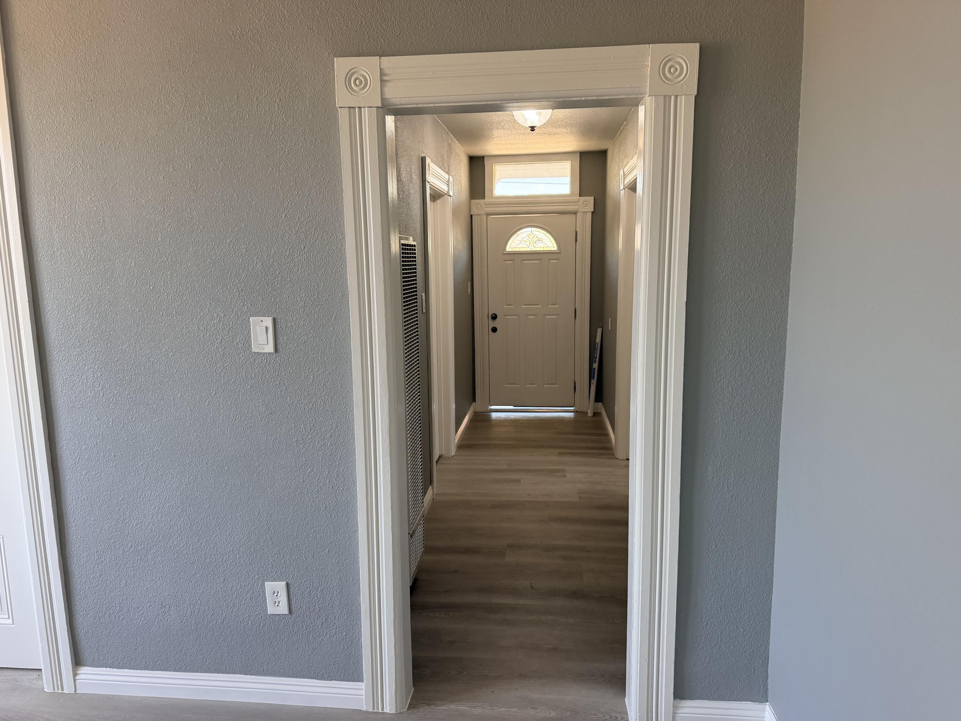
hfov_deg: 71.6
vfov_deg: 56.8
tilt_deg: -5.7
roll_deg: -1.0
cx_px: 480
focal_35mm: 24
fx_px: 666
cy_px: 360
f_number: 1.78
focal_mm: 6.76
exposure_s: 1/199
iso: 200
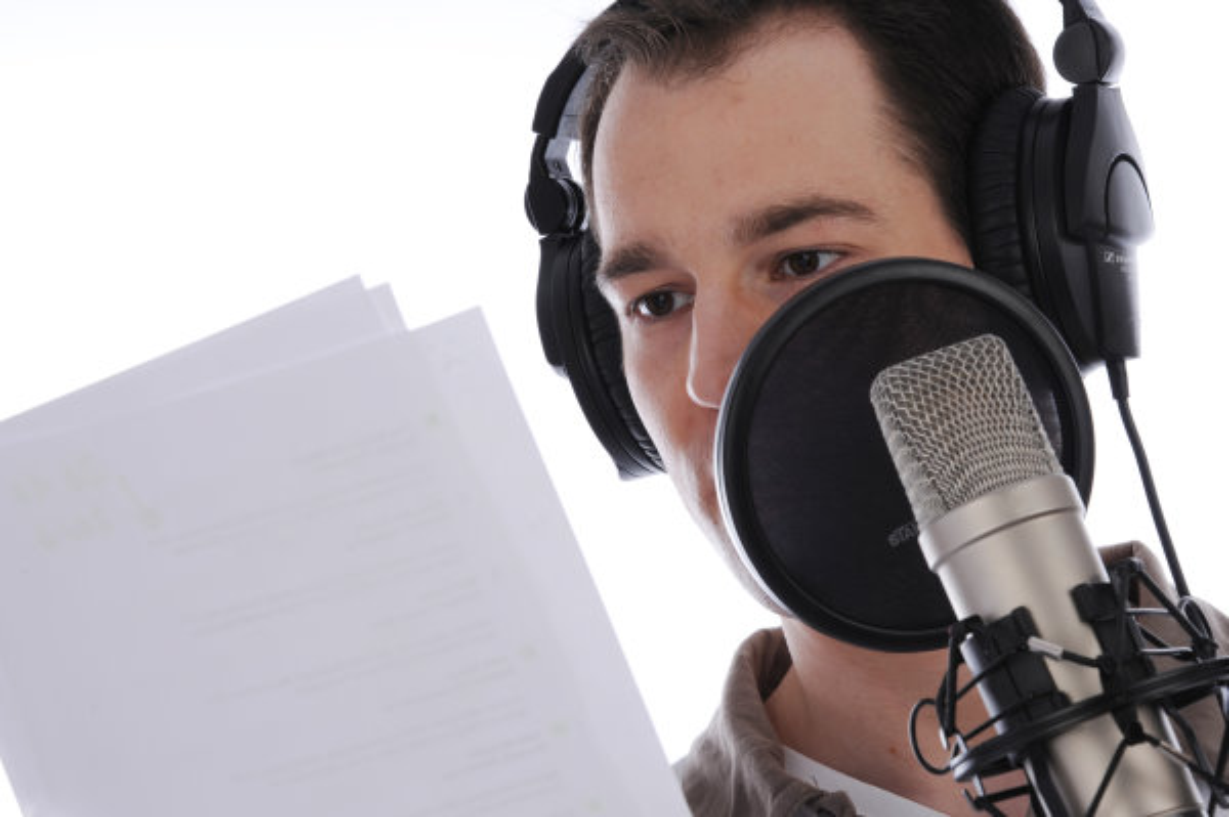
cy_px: 408
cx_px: 614
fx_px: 5116
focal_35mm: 150
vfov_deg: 9.1
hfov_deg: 13.7
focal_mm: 150
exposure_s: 1/125
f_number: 18
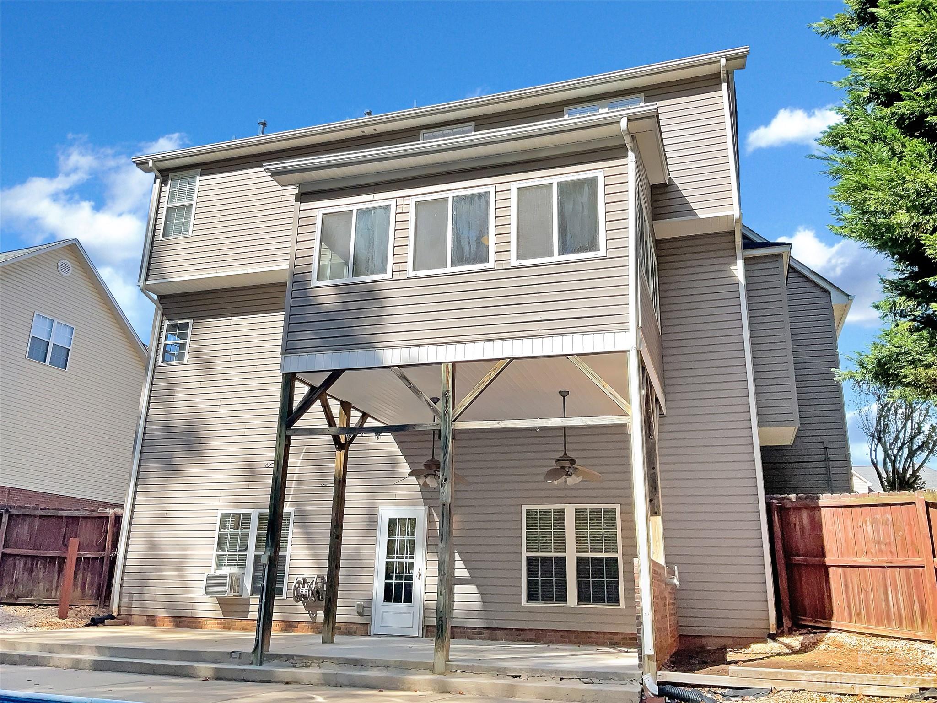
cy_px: 352
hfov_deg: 61.7
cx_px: 468
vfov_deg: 48.2
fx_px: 785
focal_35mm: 29
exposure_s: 1/1912
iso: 20
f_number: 1.8
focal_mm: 3
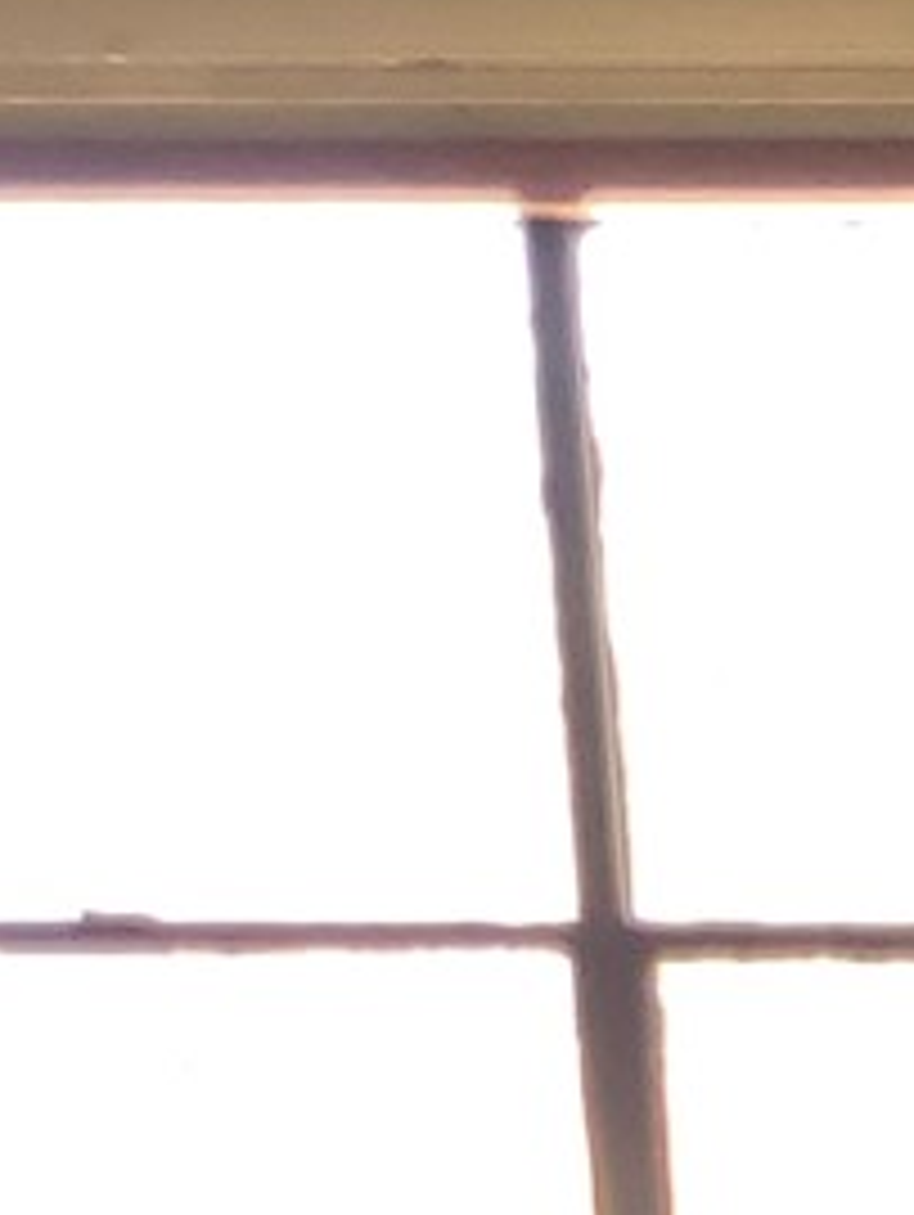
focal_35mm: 197
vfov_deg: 9.5
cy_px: 2236
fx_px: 6925
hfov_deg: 6.4
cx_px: 3332
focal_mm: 5.4
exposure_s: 1/60.2
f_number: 1.8
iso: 80
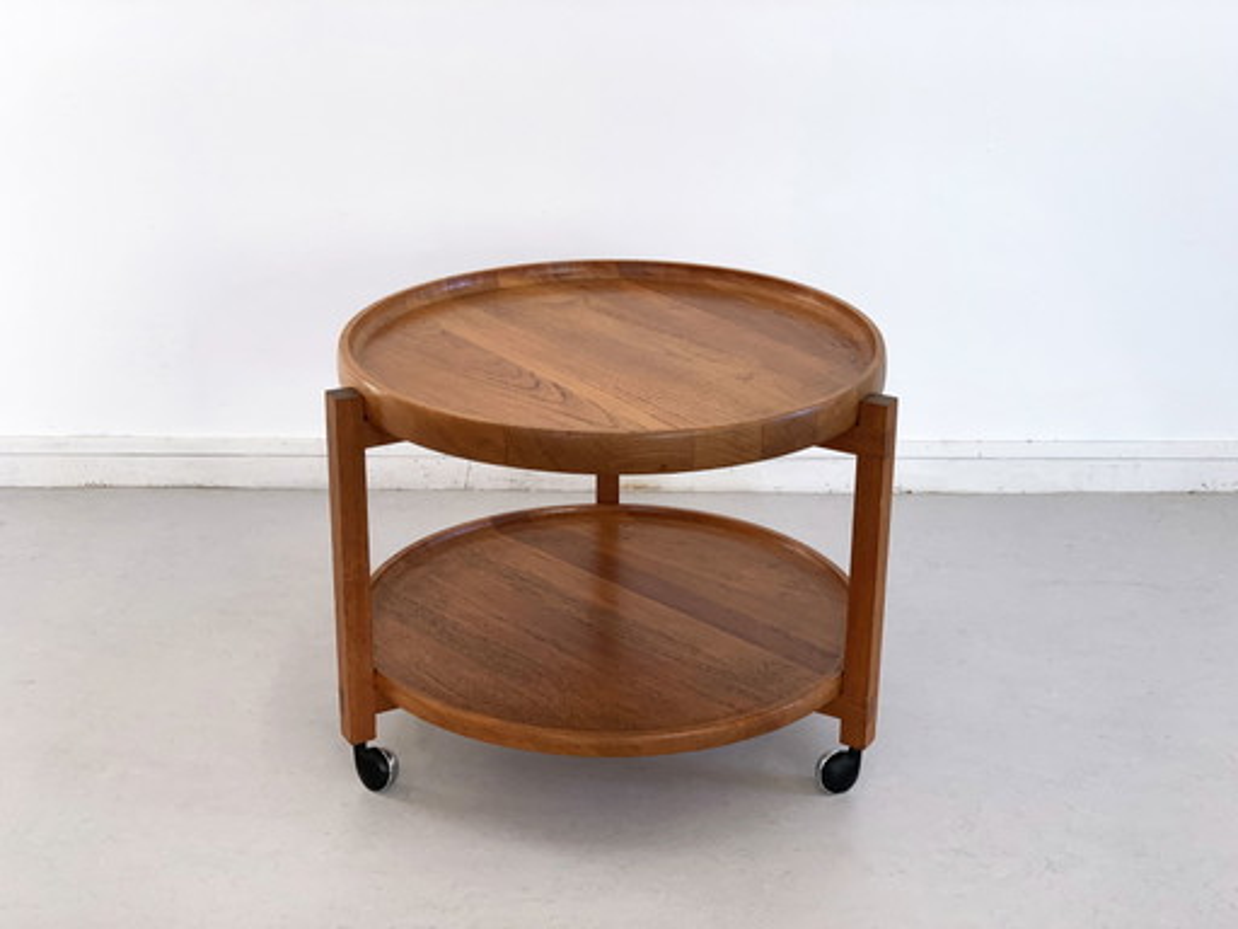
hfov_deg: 36.8
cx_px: 619
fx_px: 1860
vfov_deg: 28.0
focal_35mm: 52
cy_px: 464
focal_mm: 6
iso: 40
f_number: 2.4
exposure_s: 1/100
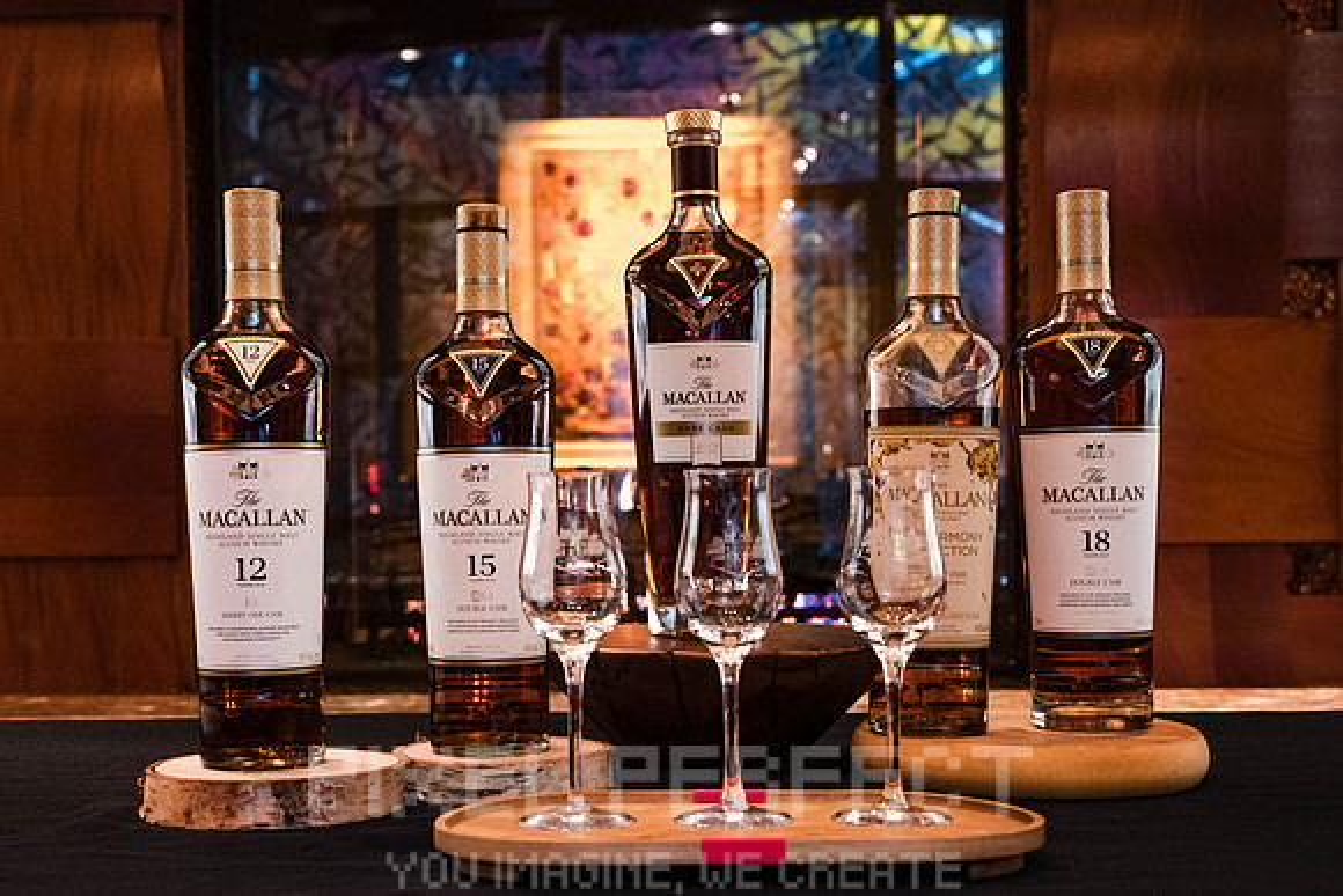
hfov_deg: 42.5
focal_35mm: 46
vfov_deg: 29.1
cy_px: 554
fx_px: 1723
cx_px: 598
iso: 4000
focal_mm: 37
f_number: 6.3
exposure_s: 1/25
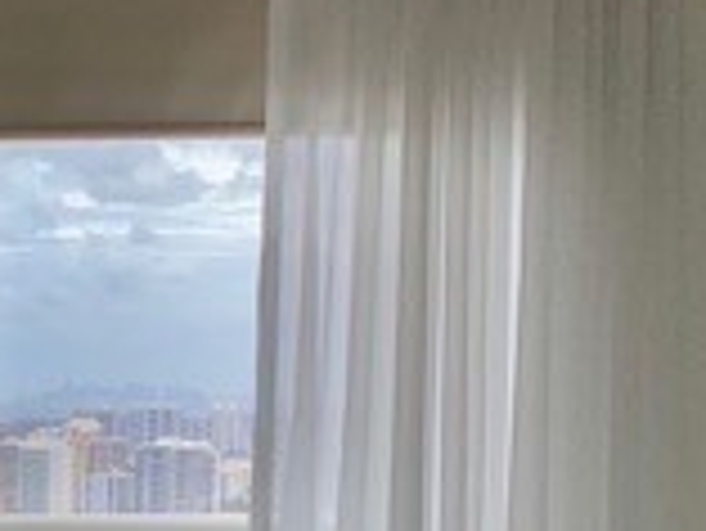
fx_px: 2164
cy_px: 590
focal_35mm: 106
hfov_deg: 16.3
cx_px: -472
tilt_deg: -5.1
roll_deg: +0.4
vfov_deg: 13.7
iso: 25
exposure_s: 1/465
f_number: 1.8
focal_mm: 4.25
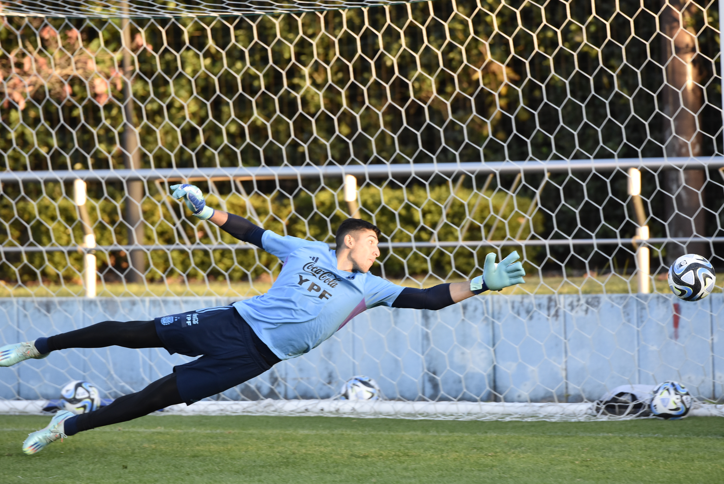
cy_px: 242
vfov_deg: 4.6
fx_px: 6038
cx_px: 362
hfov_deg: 6.9
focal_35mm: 300
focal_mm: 200
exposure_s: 1/800
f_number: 3.2
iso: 800
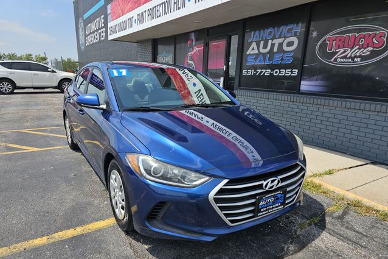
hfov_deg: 73.8
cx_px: 194
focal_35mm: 24
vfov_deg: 53.0
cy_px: 146
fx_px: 259
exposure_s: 1/730
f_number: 1.7
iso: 12
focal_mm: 6.3
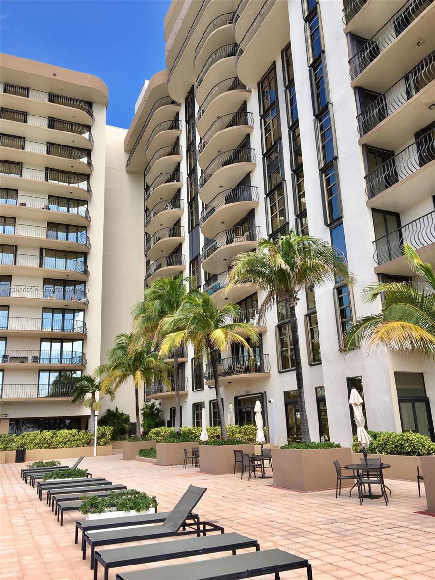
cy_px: 290
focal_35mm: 29
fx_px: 486
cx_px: 218
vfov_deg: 61.7
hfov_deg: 48.2
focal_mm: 4.15
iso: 25
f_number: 2.2
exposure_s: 1/635
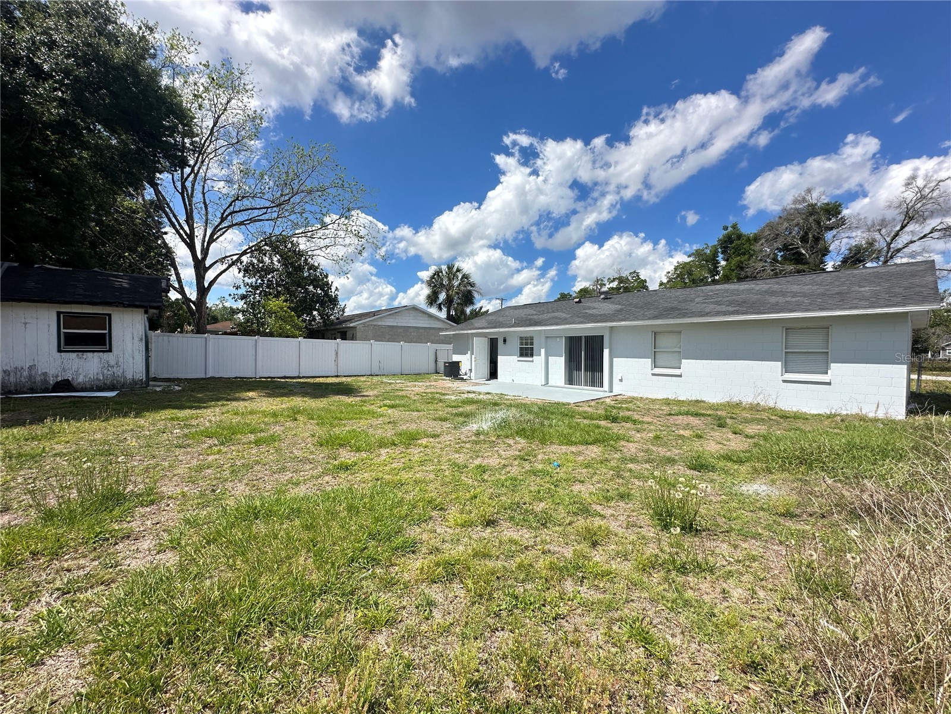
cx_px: 476
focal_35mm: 14
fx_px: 385
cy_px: 357
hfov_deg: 102.1
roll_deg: +0.1
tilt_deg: -1.5
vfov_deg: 85.7
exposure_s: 1/1742
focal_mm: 2.22
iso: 50
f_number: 2.2
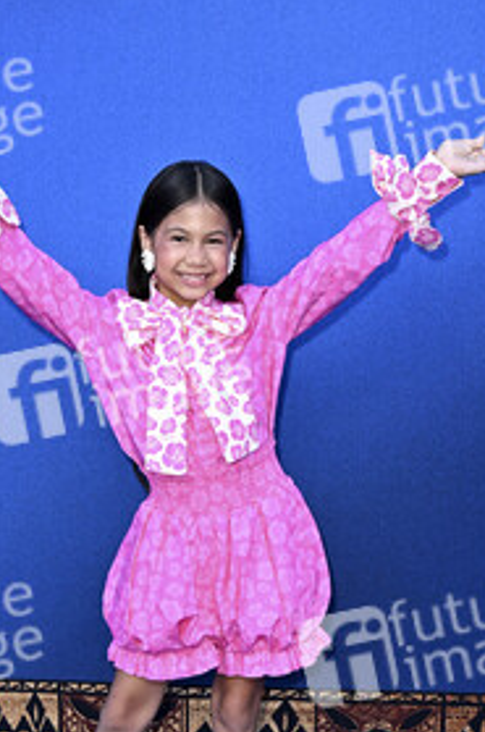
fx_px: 1339
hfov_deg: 20.5
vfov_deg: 30.2
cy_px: 514
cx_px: 194
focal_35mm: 66
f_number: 6.3
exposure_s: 1/250
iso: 800
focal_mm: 46
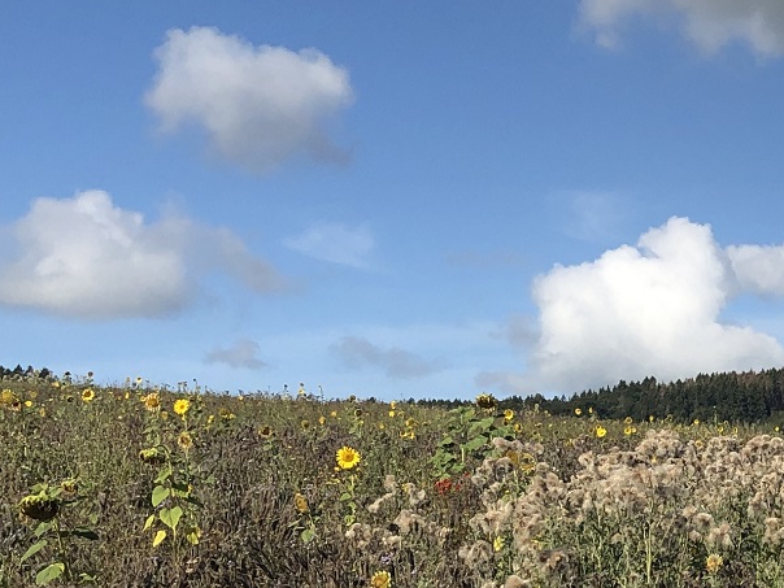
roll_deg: -0.2
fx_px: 2152
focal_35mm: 95
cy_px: 358
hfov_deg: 19.3
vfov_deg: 15.5
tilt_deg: +6.5
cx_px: 979
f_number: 1.8
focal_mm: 3.99
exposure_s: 1/2825
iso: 20
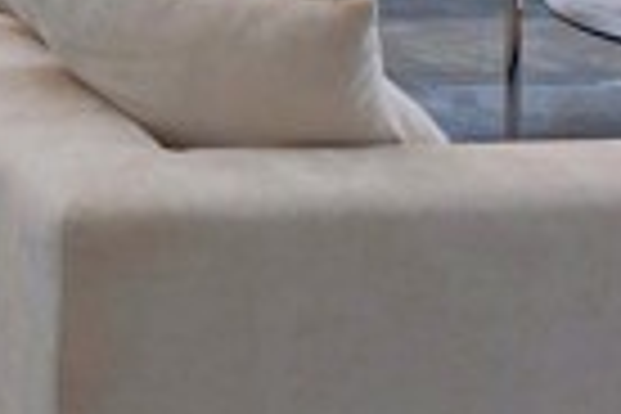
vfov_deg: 11.9
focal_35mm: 104
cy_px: -387
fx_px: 1794
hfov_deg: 17.3
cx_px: -369
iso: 200
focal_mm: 16
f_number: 3.5
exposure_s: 1/20
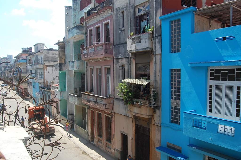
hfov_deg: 67.4
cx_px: 120
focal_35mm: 27
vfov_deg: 47.9
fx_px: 181
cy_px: 80
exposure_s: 1/250
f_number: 8
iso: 200
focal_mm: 18
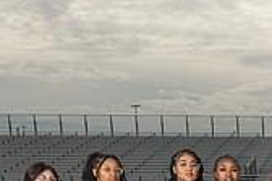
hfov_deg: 19.9
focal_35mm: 86
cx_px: 427
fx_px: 650
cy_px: 290
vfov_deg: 14.5
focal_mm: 24
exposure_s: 1/200
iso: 160
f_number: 8
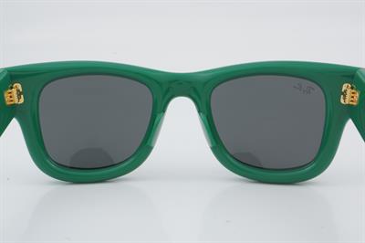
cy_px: 122
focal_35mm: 75
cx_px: 182
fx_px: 760
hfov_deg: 27.0
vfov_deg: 18.2
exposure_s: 1/3
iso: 100
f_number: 32
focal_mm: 50
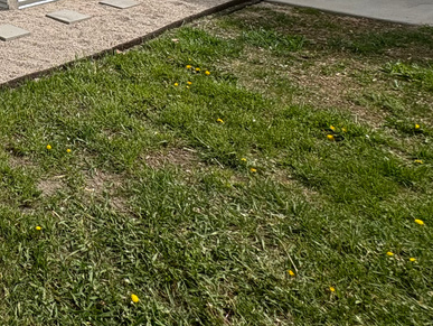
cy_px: -76
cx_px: -102
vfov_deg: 31.6
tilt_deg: -5.1
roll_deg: +2.2
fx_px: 463
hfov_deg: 36.7
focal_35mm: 37
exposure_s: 1/2083
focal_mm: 2.22
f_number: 2.2
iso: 64
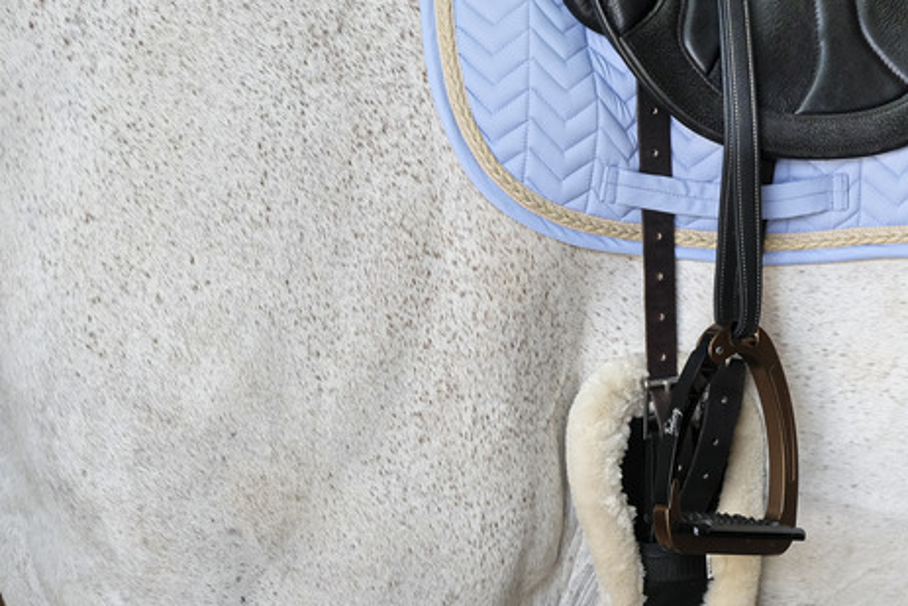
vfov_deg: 5.9
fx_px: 5853
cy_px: 5
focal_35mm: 232
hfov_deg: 8.8
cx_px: 1002
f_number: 4
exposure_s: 1/500
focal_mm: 70
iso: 1250
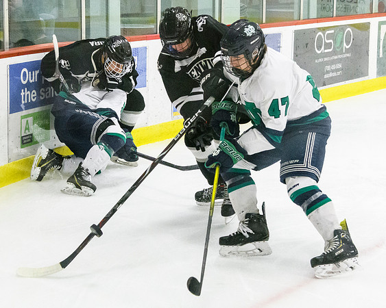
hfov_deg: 19.5
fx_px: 1121
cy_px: 130
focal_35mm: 98
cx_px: 169
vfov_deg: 15.7
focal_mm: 46
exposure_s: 1/1250
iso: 7200
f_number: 4
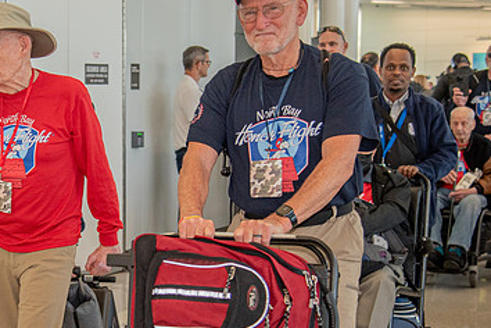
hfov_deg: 19.5
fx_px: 1391
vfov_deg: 13.4
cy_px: 208
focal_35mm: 102
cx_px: 3
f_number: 4
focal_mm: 44
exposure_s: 1/160
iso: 640
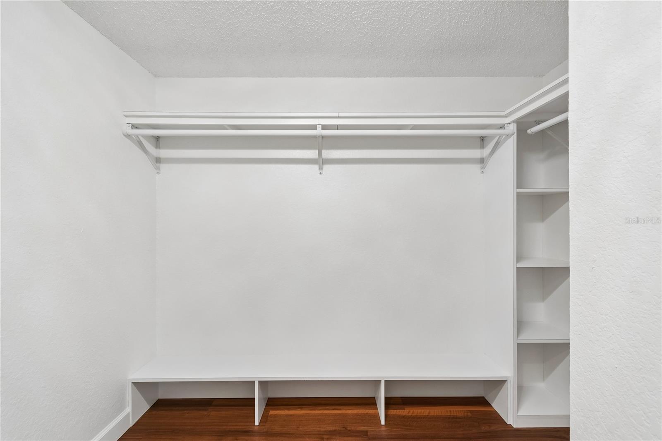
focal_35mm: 15
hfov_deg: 100.4
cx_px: 331
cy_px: 220
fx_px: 276
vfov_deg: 77.3
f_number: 4.5
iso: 100
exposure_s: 1/15
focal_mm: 10
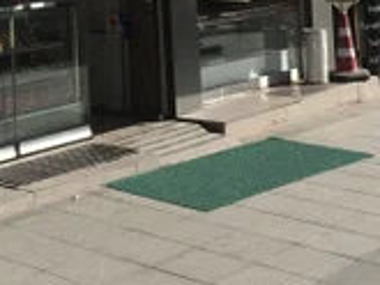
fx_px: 901
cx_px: 144
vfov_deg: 16.8
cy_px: -101
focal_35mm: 82
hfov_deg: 23.8
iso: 25
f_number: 2.2
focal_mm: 4.15
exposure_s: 1/2331
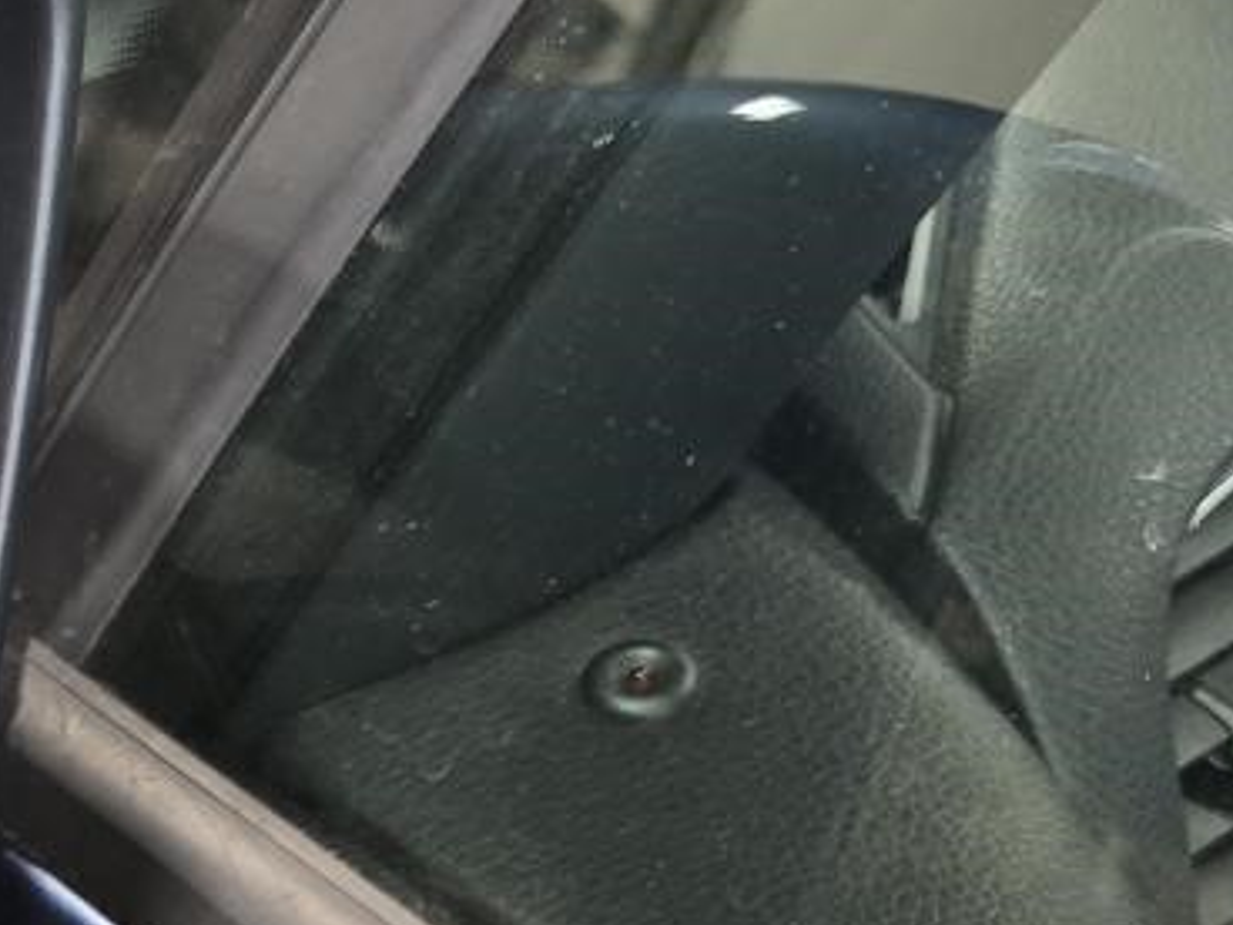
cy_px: 1109
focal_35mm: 80
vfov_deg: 17.6
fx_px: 2850
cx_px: -452
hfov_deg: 21.6
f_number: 1.7
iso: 800
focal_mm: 6.3
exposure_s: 1/60
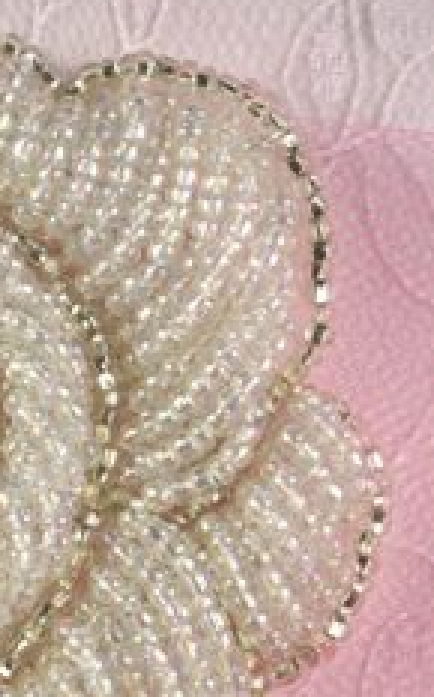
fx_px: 1557
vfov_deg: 24.6
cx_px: -109
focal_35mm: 82
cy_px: 610
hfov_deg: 15.2
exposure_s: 1/350
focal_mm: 6.5
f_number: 4.1
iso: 80
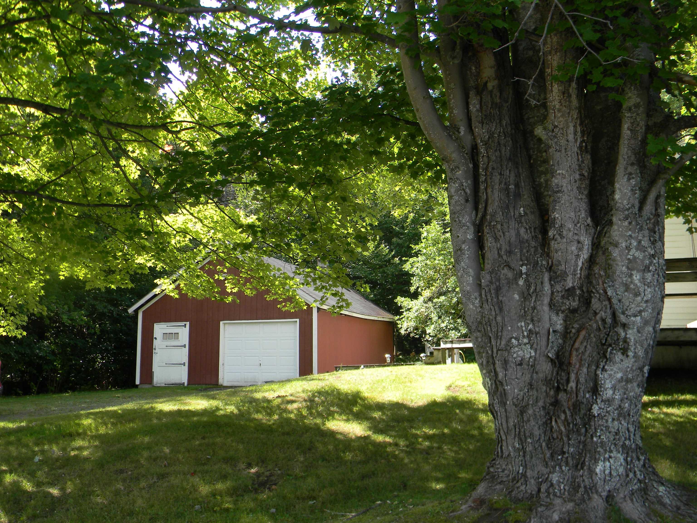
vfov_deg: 39.7
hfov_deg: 51.4
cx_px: 348
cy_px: 262
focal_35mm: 36
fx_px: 725
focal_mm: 6.4
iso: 80
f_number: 3.7
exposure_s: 1/137
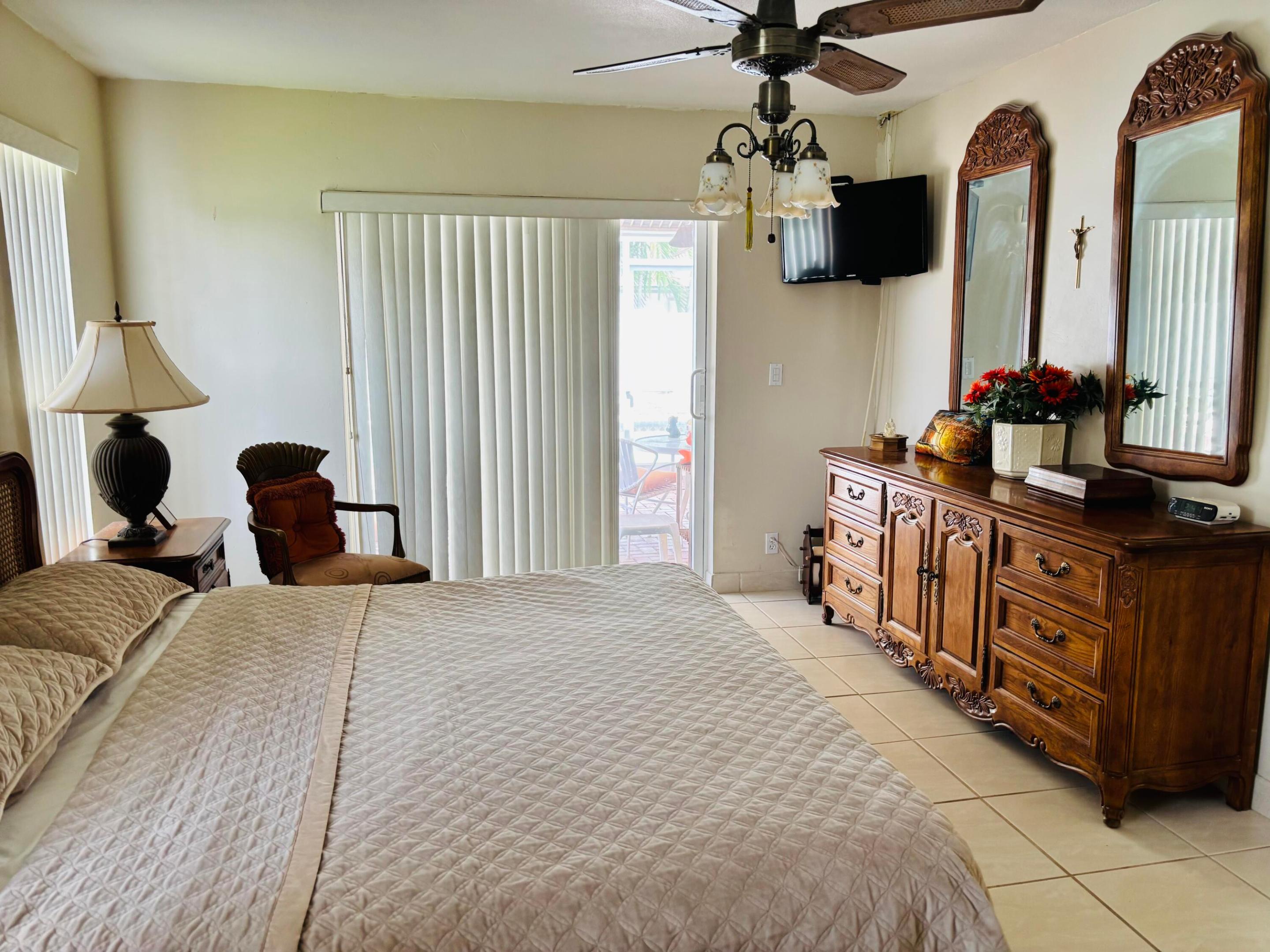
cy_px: 476
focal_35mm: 26
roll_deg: +0.1
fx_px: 954
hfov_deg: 67.3
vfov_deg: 53.1
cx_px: 635
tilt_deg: -8.9
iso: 125
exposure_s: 1/60
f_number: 1.6
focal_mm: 5.96
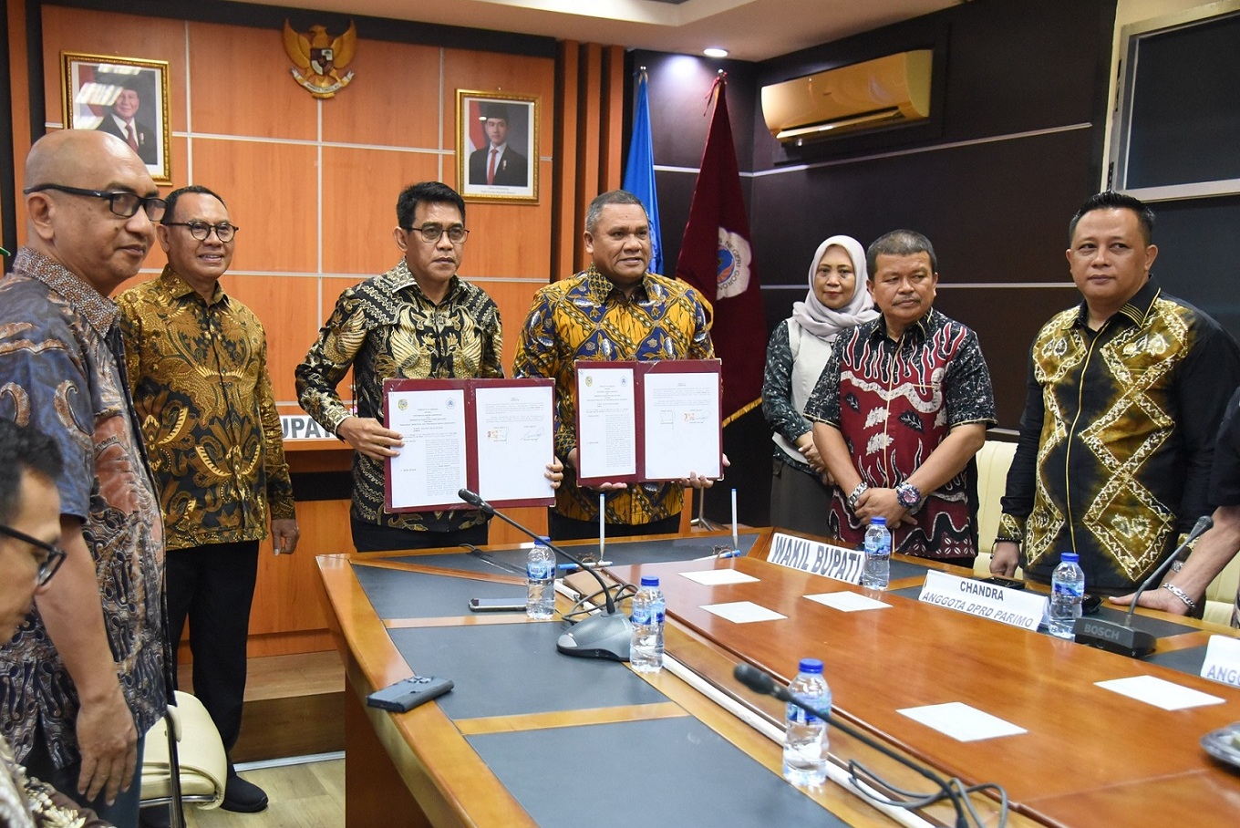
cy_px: 414
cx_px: 620
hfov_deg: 58.7
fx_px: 1103
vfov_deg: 41.2
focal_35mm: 32
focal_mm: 32
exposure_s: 1/200
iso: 6400
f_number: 4
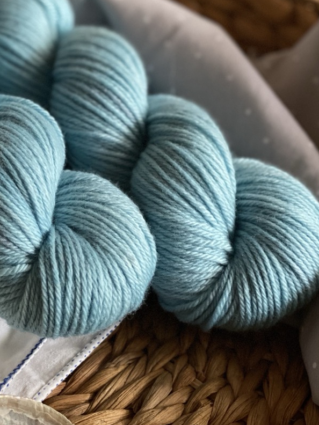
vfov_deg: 23.3
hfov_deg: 17.5
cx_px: 102
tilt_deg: -42.4
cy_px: 203
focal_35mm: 84
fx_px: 1032
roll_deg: -8.1
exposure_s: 1/28
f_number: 2
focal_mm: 6
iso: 400
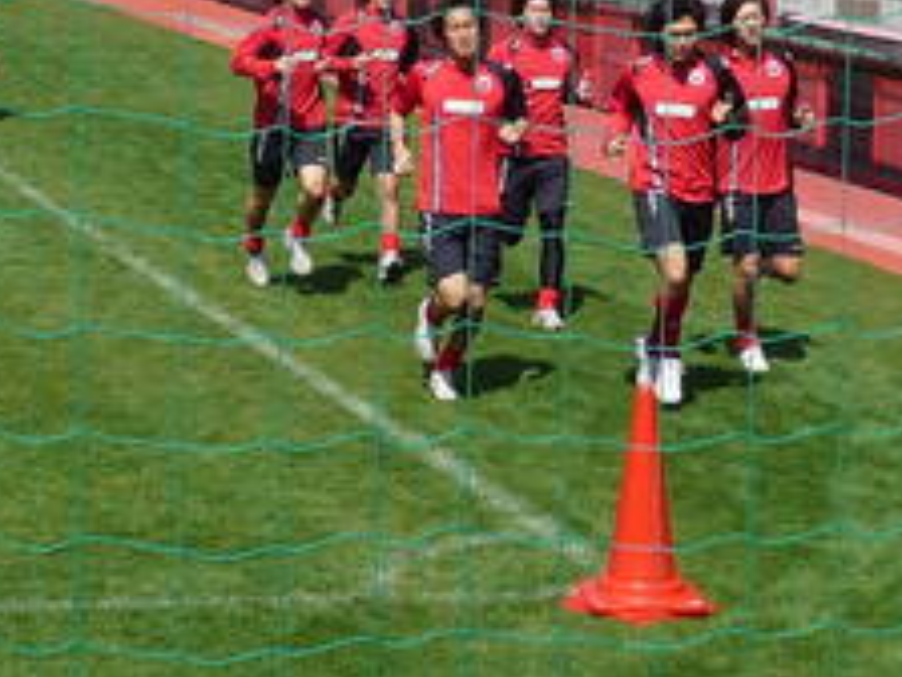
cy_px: 71
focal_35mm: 148
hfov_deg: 13.3
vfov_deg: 10.0
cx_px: 431
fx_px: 3856
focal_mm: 7.8
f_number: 4.3
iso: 100
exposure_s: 1/640
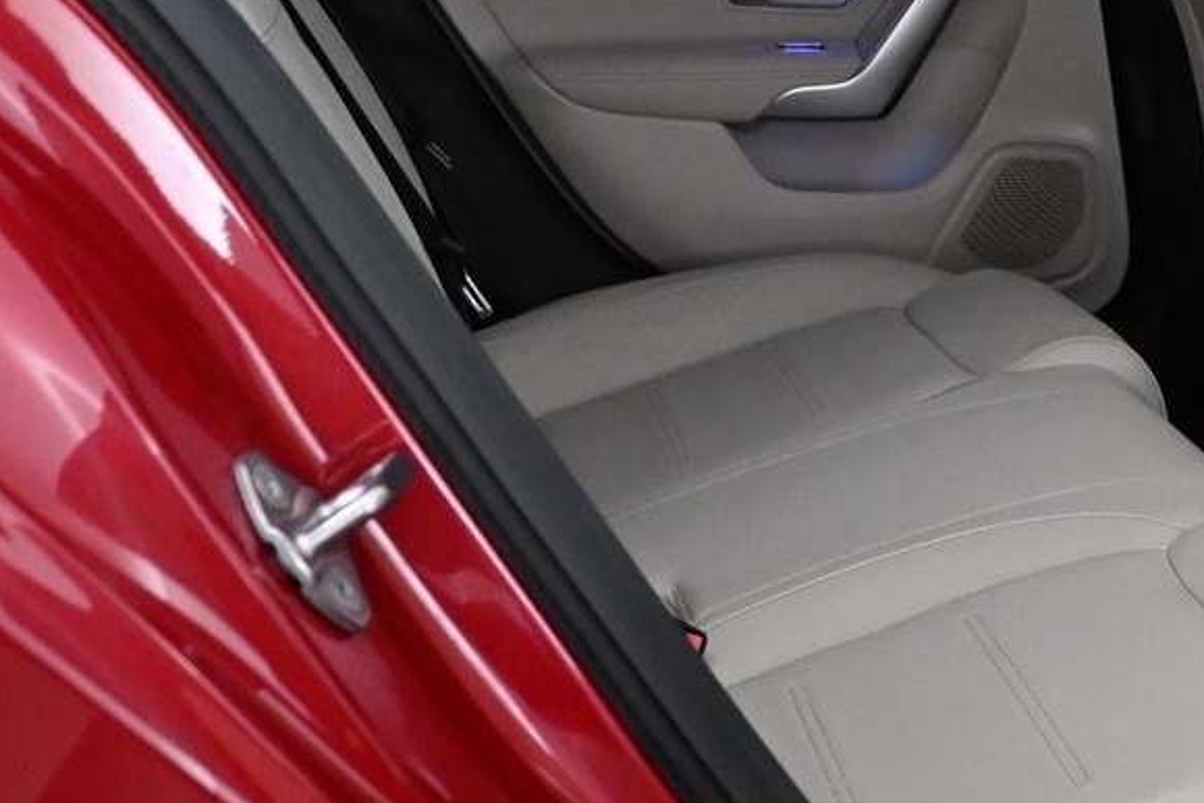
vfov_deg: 19.7
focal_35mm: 67
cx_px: 1065
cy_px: -19
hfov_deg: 29.0
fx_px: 2241
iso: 4500
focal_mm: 16
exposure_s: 1/60
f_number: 3.5
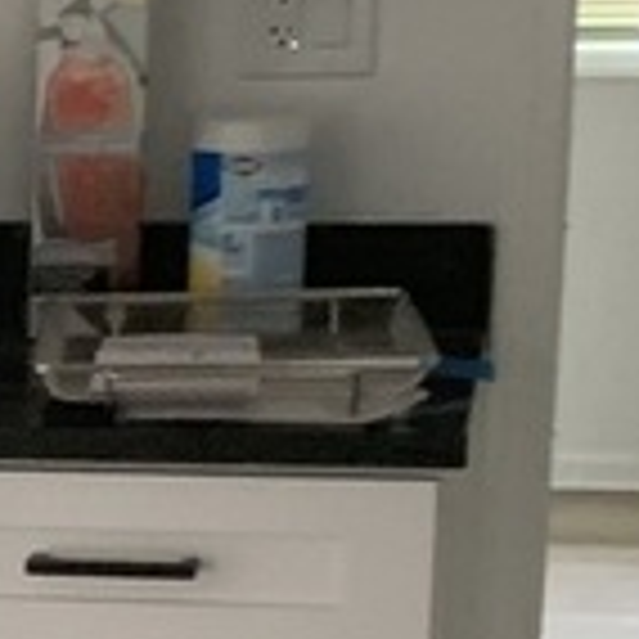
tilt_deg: -14.4
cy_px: 796
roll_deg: +2.1
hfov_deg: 9.5
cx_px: -495
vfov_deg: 9.8
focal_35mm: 175
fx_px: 3655
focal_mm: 4.25
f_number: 1.8
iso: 400
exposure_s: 1/53
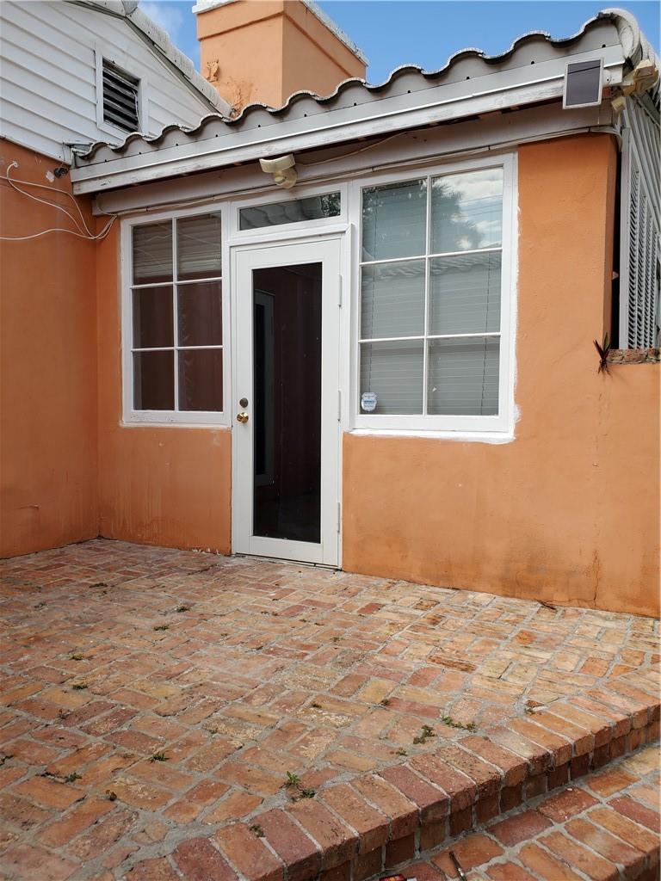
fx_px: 662
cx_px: 330
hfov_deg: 53.1
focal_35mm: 26
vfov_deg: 67.3
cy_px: 440
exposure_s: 1/1183
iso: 50
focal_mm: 4.3
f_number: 2.4
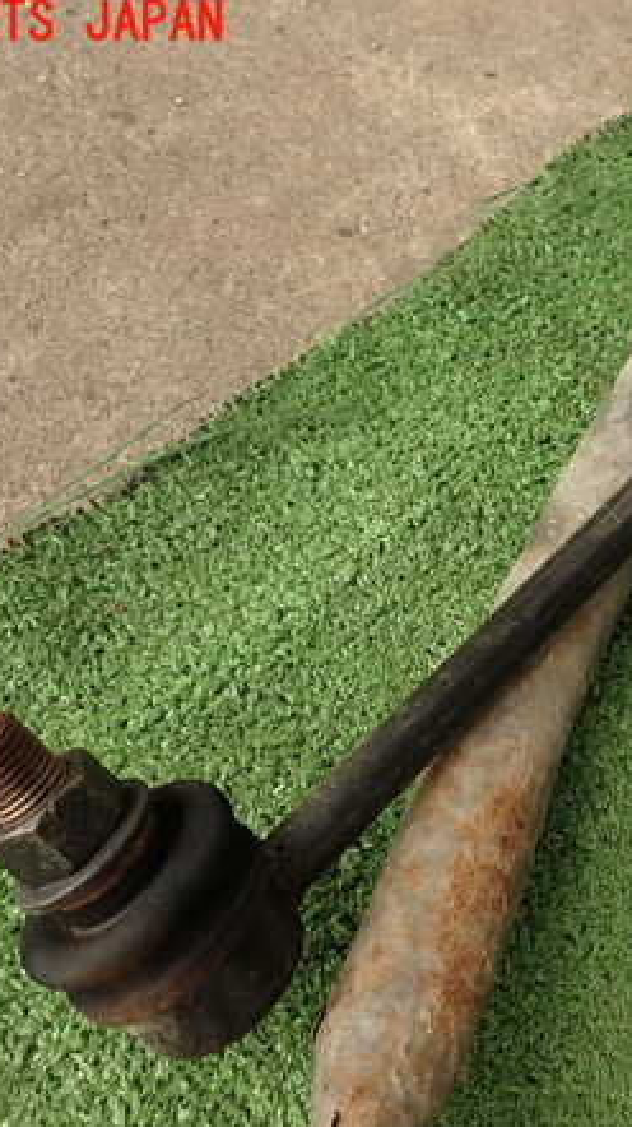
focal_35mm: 37
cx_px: 525
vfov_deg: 54.0
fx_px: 1104
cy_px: 566
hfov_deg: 31.0
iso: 100
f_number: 2.8
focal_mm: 4.5
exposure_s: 1/200
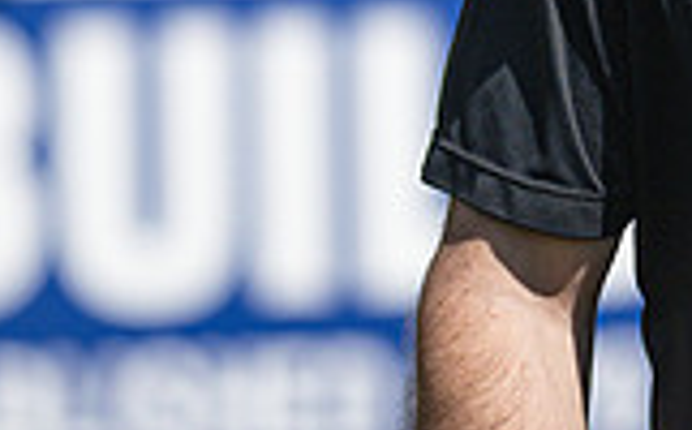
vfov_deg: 1.4
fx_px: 17942
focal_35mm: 953
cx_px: 487
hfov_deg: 2.2
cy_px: 7
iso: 200
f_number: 1.8
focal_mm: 135
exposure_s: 1/16000
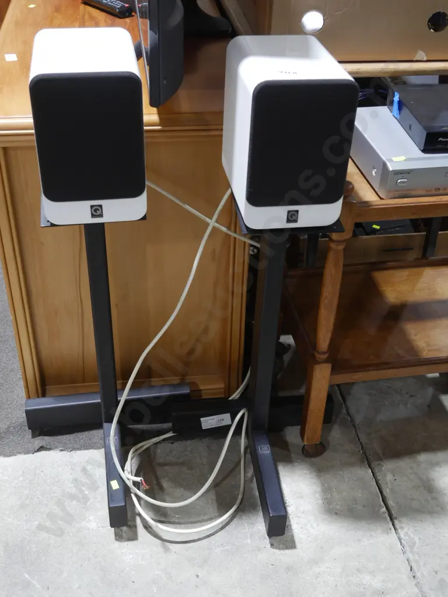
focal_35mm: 40
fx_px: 690
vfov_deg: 46.8
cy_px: 298
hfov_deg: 36.0
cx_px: 224
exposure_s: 1/60
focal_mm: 20
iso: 1000
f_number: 4.5
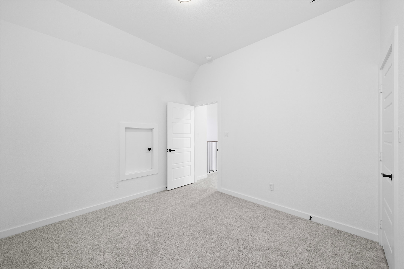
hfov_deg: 108.3
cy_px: 134
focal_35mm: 13
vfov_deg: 85.4
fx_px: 146
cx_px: 202
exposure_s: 1.6
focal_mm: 13
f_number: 9
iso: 250
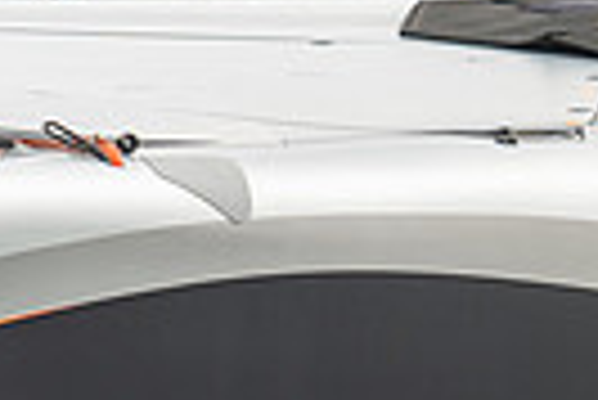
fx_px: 14484
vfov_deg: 1.6
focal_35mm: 871
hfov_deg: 2.4
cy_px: -240
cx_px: -504
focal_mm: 200
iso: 100
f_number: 3.5
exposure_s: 1/800
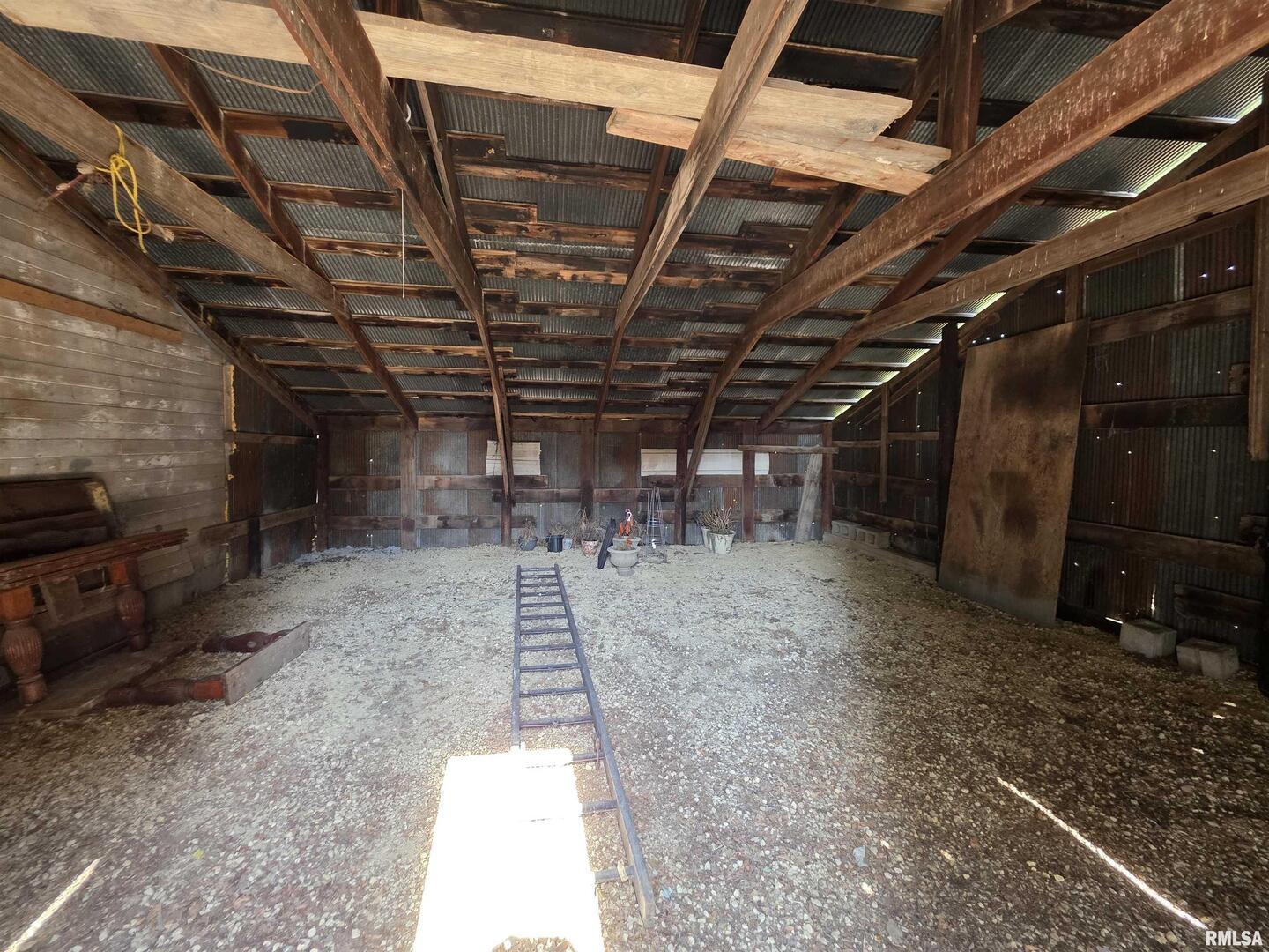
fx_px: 477
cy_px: 476
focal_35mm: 13
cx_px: 634
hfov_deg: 106.2
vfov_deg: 89.9
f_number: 1.9
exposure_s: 1/60
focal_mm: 2.2
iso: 320
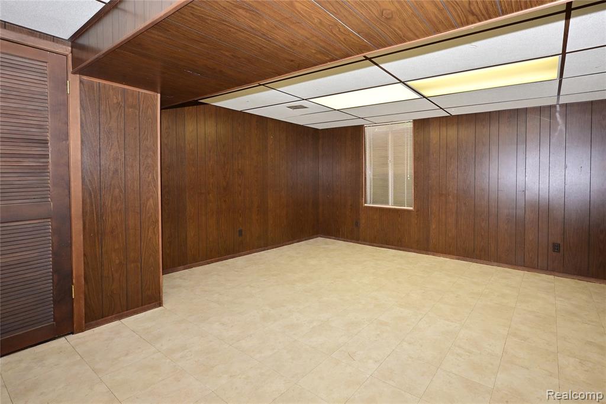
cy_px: 202
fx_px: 236
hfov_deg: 104.3
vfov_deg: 81.2
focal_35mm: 14
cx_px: 303
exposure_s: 1/60
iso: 1250
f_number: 11
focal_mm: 14
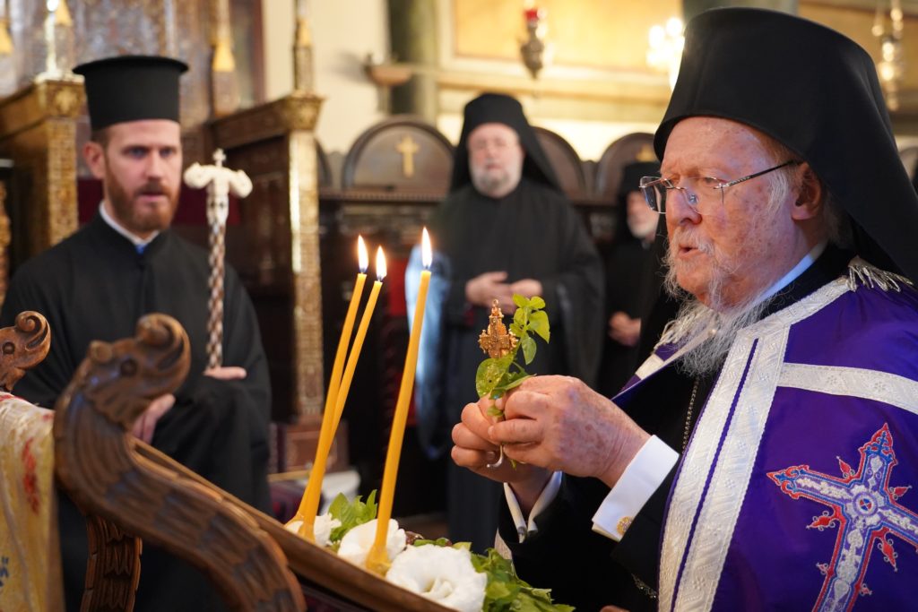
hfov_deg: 41.9
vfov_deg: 28.7
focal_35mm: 47
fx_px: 1199
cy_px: 306
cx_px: 459
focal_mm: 47
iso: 6400
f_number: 4
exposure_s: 1/160
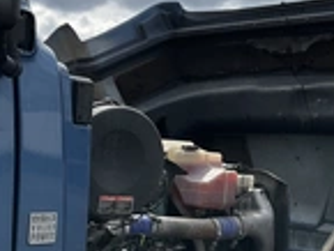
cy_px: 145
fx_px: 773
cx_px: 279
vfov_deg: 18.4
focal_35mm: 80
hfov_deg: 23.9
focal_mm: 3
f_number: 1.8
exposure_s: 1/2427
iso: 25
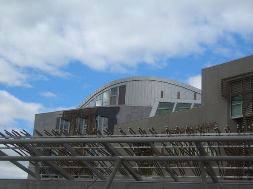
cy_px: 94
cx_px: 126
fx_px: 453
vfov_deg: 23.6
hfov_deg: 31.2
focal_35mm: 62
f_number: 3.5
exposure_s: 1/400
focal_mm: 10.2
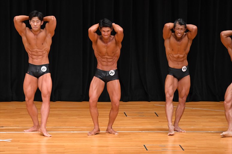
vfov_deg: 5.4
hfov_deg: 8.1
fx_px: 1643
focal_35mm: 255
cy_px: 77
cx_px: 116
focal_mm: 170
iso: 4000
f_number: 5.6
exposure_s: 1/400
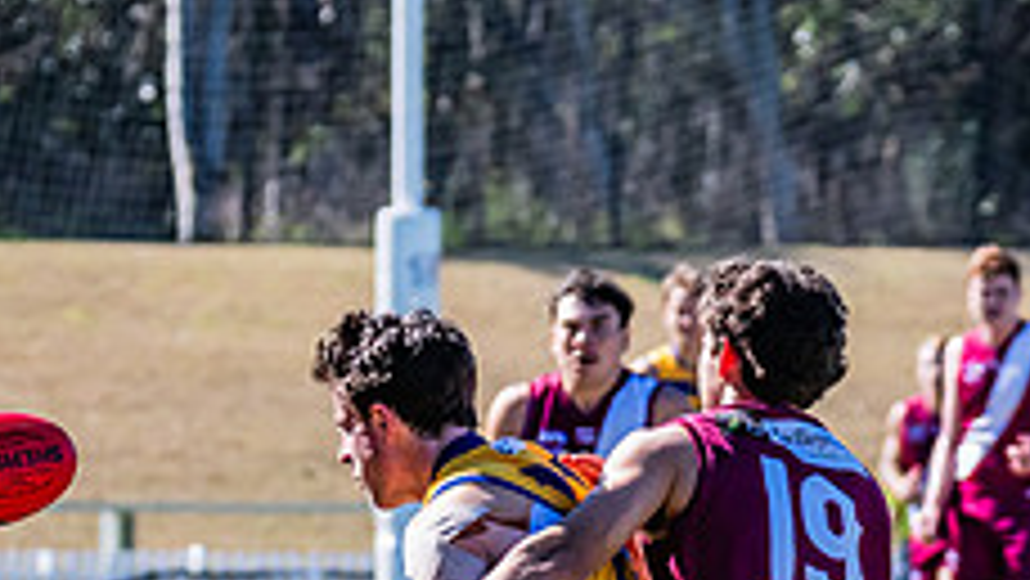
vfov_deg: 1.7
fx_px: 19944
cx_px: 541
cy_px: 802
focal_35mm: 730
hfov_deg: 3.0
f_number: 7.1
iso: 800
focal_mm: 210
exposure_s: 1/1600
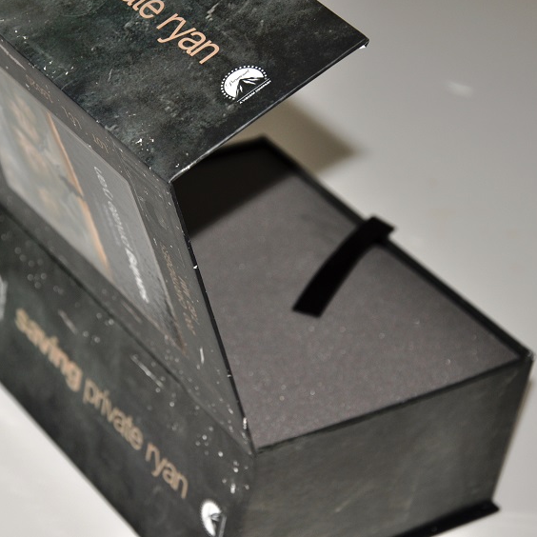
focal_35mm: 120
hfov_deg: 14.5
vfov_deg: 14.5
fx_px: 2106
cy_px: 267
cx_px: 194
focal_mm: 62
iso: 200
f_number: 5.6
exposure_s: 1/30
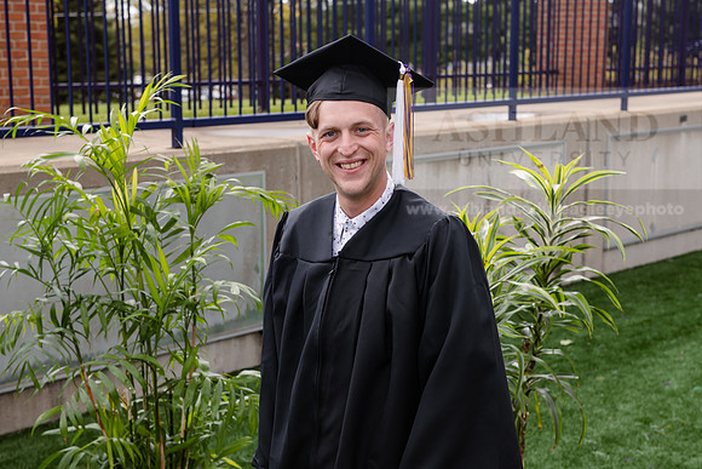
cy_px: 251
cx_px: 376
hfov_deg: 32.3
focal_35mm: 62
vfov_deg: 21.9
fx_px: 1210
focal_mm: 58
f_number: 5.6
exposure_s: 1/200
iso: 250
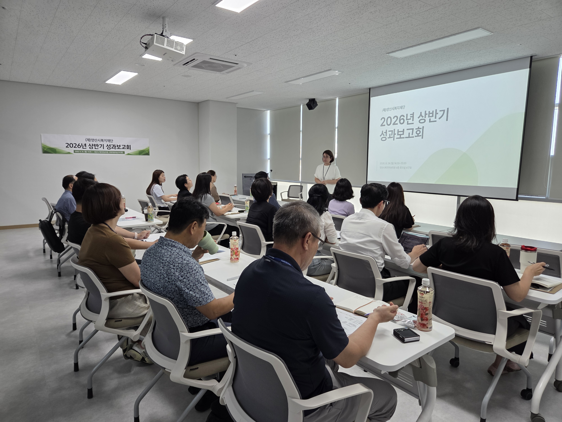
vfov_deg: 58.9
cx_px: 281
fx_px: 373
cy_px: 211
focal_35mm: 23
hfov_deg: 73.9
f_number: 1.8
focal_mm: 5.4
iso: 125
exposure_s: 1/120
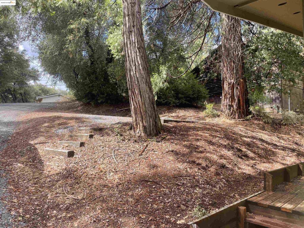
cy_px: 114
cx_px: 152
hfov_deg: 67.3
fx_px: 228
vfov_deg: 53.1
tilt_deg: +4.8
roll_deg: -1.3
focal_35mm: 26
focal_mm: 4.2
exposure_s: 1/491
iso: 32
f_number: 1.6
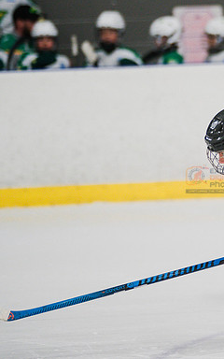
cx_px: 258
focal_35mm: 342
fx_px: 3341
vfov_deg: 6.1
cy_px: 161
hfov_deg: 3.8
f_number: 3.2
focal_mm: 197
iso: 3200
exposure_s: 1/800
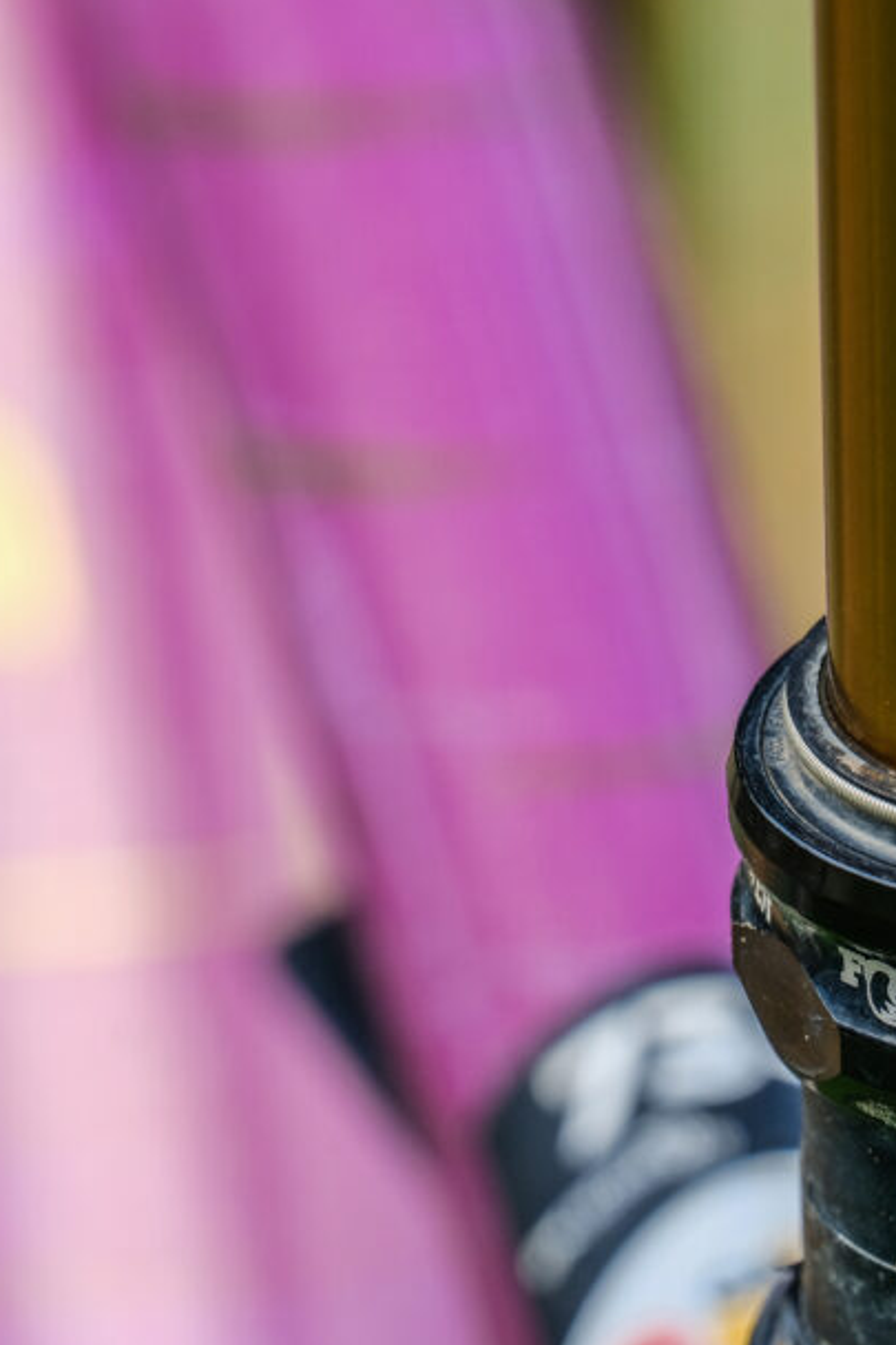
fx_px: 19311
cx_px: 642
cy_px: 676
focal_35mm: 517
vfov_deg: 4.0
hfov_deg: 2.7
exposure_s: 1/500
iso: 640
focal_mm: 204.6
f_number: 6.7
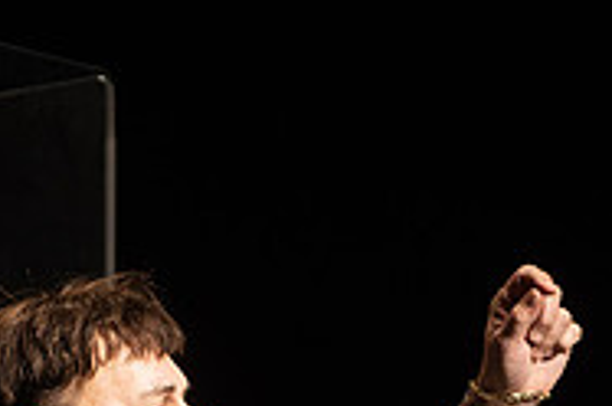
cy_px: 473
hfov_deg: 2.8
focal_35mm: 735
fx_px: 12474
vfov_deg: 1.9
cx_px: 217
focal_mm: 200
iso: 1250
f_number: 3.2
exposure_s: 1/640
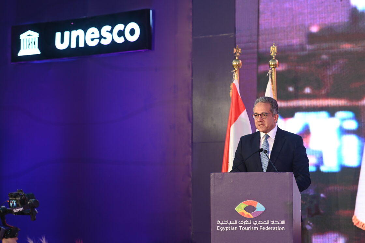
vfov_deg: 11.4
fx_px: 1216
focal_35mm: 120
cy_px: 122
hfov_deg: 17.1
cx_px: 182
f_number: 2.8
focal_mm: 120
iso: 800
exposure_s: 1/160
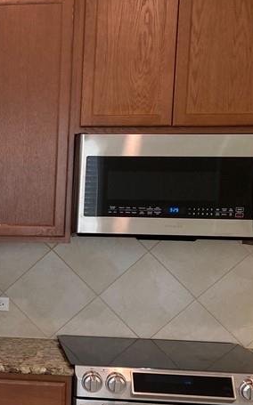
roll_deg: -1.1
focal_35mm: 62
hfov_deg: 18.4
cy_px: 275
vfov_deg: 32.7
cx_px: -135
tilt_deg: -5.7
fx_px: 685
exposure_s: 1/120
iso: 80
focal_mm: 4.25
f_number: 1.8
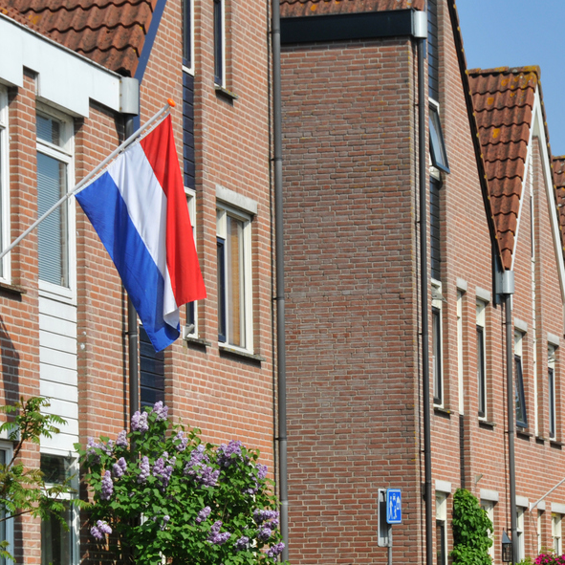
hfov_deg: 9.9
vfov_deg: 9.9
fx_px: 3248
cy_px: 345
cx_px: 313
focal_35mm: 176
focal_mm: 65
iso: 200
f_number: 11
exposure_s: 1/320
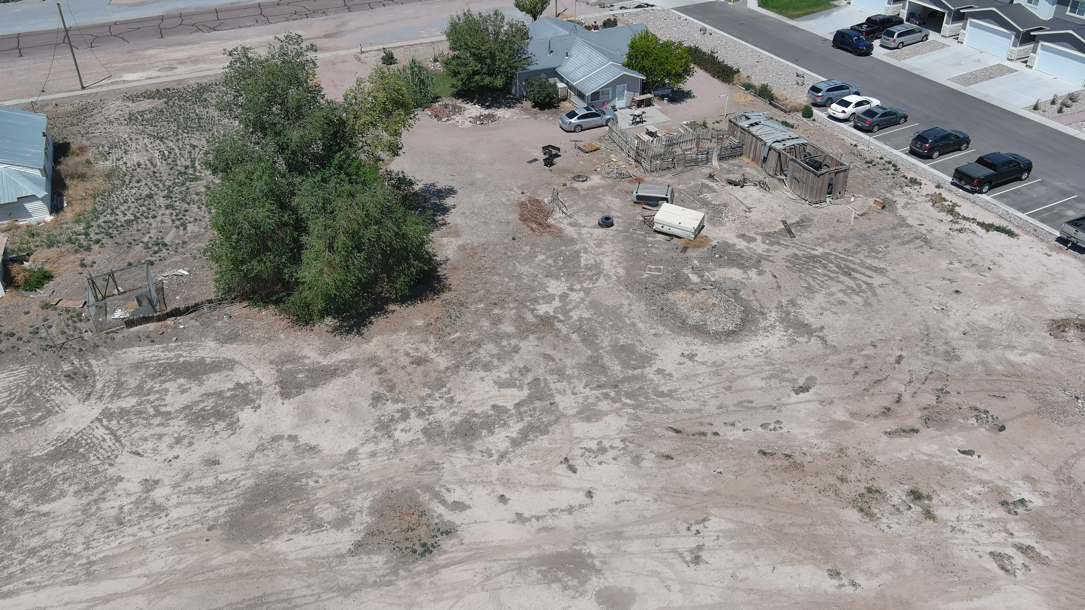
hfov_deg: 62.6
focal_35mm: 31
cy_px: 248
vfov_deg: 37.7
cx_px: 537
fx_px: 892
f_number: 2.8
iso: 100
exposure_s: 1/2000
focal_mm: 10.13
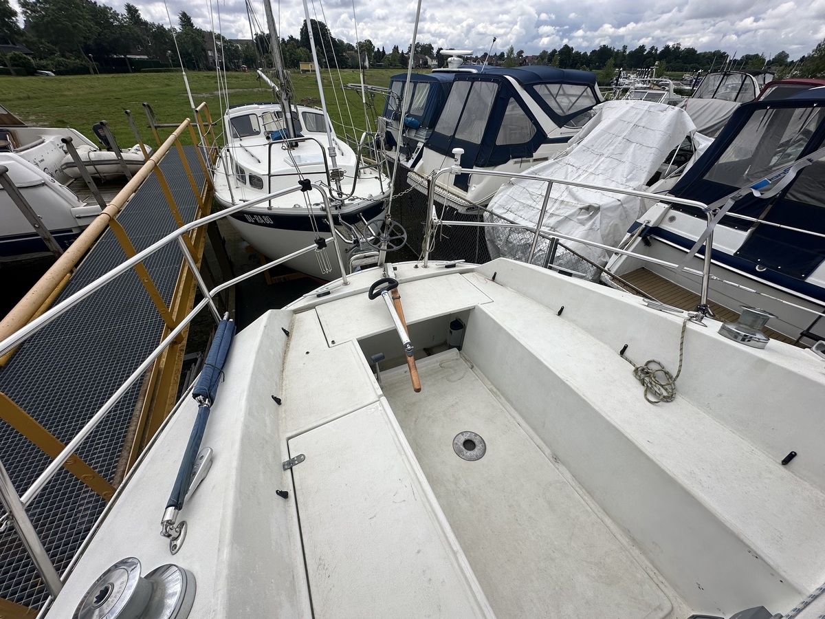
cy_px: 310
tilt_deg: -36.6
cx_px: 412
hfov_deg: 102.1
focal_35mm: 14
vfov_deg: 85.7
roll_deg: -1.4
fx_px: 334
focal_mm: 2.22
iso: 50
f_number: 2.2
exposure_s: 1/4000
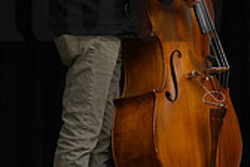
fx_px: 1146
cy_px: -36
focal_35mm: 165
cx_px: 348
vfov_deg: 8.2
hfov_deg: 12.0
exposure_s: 1/500
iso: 1600
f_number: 13
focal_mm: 44
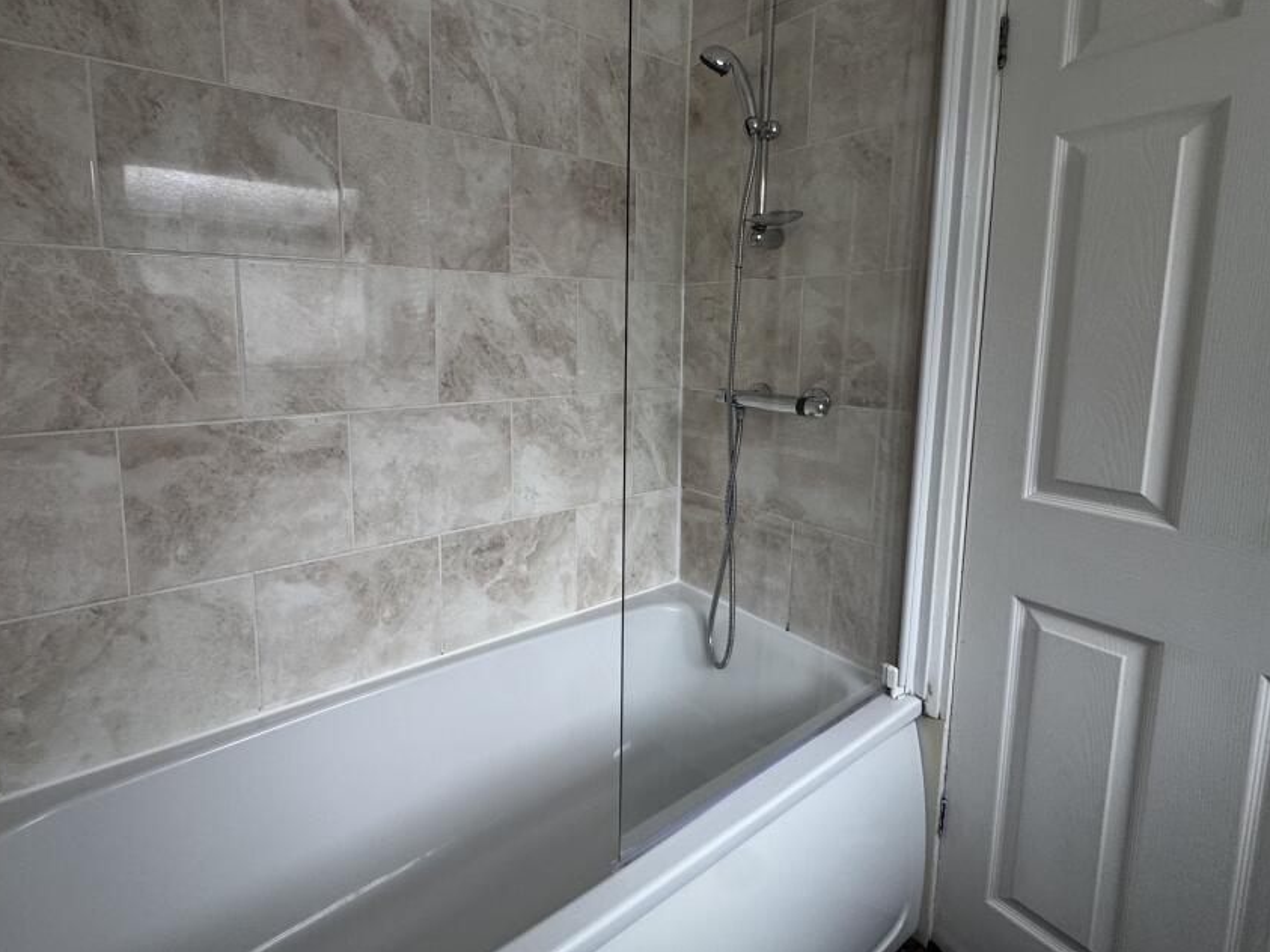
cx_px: 562
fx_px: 624
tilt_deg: -6.2
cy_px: 402
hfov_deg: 90.7
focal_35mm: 17
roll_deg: -0.4
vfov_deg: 74.2
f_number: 2.2
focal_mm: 2.22
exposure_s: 1/99
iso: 125
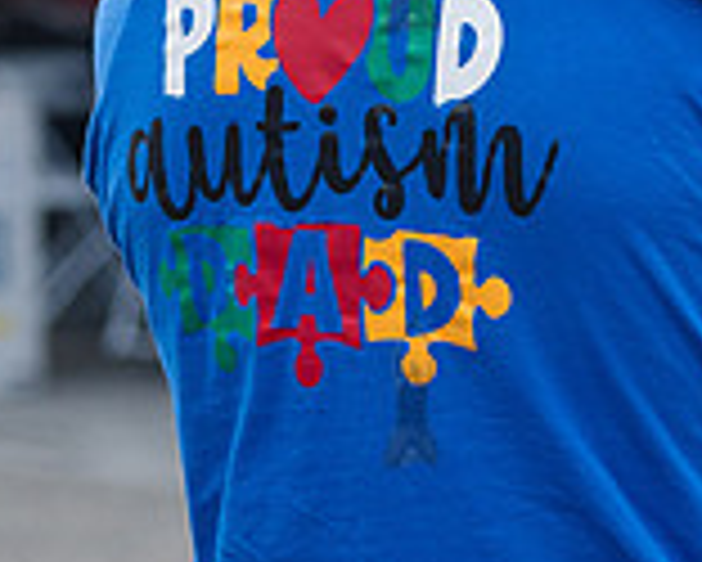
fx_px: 6237
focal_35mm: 300
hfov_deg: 6.4
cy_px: -47
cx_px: 410
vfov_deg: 5.1
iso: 1000
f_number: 4
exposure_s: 1/4000
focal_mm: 86
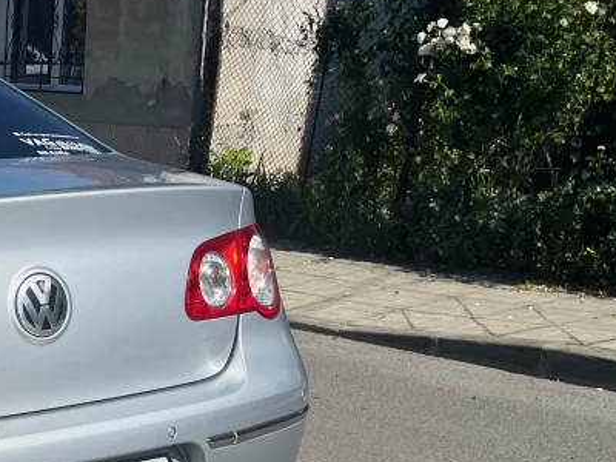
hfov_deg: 21.8
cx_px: -240
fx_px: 1388
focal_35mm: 78
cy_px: 374
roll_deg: -0.2
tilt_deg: -13.6
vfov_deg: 18.7
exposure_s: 1/4651
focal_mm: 5.1
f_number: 1.6
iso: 50
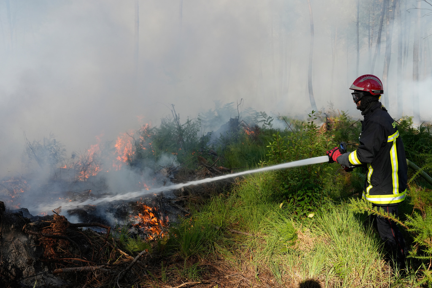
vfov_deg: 38.9
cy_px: 144
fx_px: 408
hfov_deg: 55.8
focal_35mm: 34
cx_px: 216
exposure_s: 1/1000
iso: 500
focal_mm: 34
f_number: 5
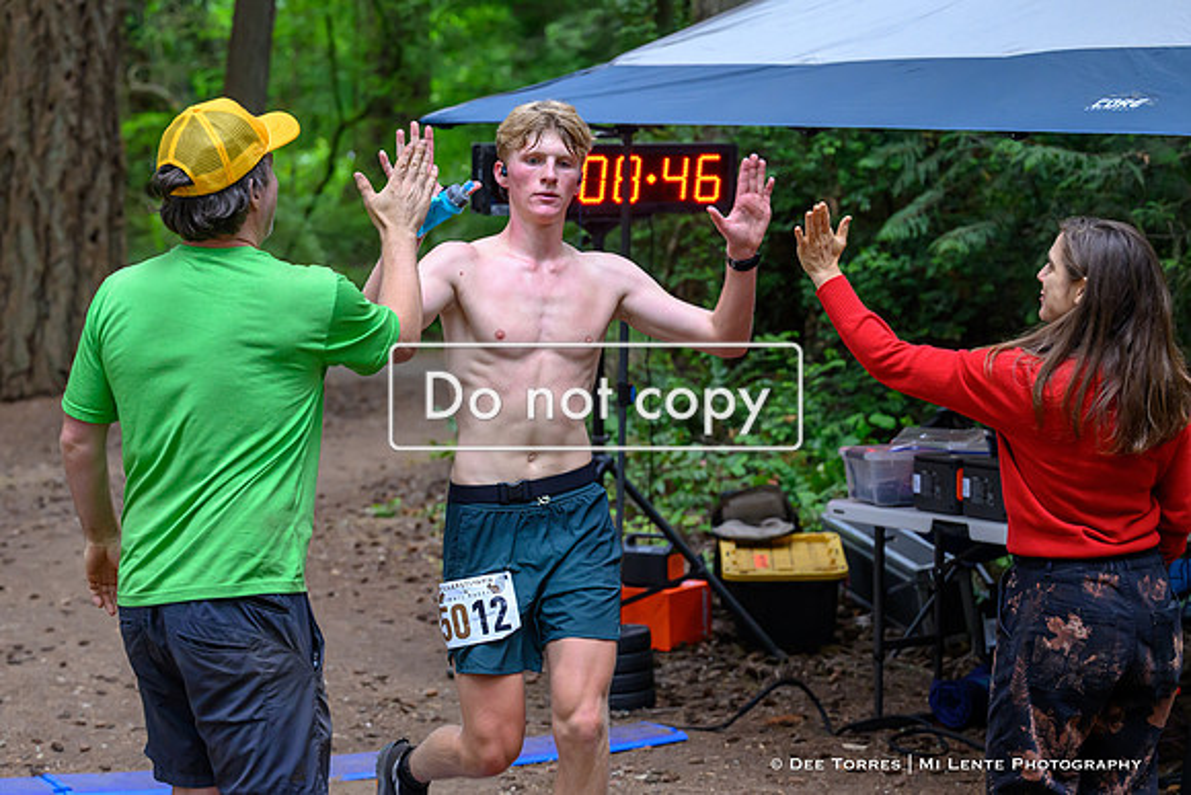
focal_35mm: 88
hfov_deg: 23.2
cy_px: 437
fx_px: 2895
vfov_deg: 15.6
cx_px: 466
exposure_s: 1/640
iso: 3200
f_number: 3.5
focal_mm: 70
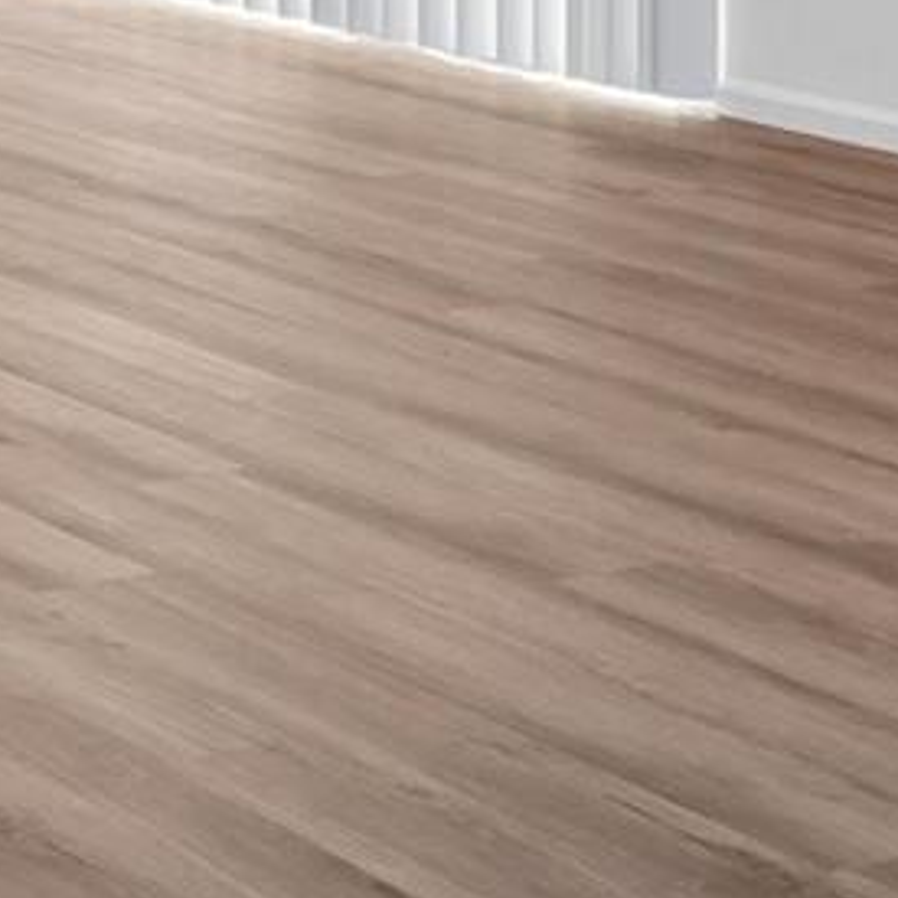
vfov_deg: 18.6
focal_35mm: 81
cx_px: -1489
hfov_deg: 13.0
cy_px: -487
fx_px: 2391
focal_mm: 11
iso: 250
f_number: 8
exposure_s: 1/30
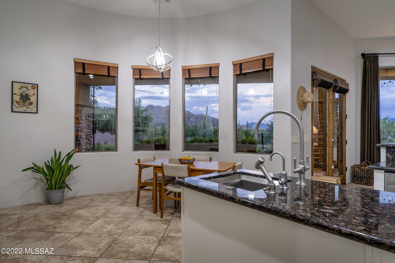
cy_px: 132
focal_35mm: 20
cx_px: 198
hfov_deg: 84.0
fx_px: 219
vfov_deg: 61.9
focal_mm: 20
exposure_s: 1/2.5
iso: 200
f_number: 9
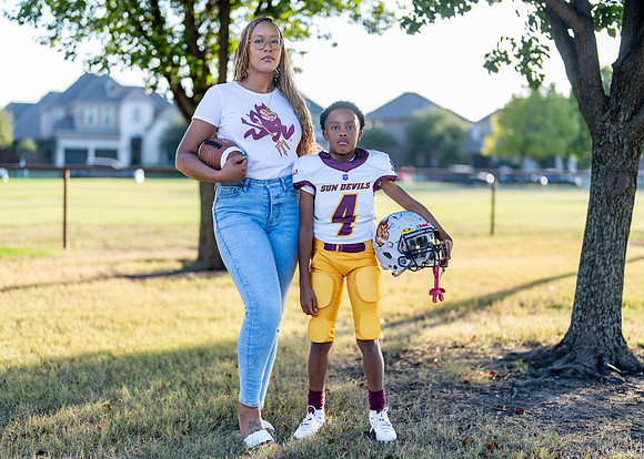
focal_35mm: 54
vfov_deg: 26.1
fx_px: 990
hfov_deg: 36.0
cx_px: 321
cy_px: 232
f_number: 1.2
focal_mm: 50
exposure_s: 1/1000
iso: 100
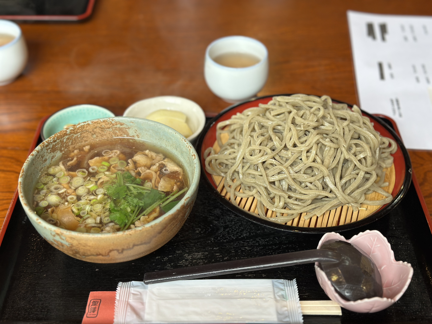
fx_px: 599
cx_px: 216
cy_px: 162
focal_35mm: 48
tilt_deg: -40.5
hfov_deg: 39.7
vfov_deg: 30.3
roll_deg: -0.7
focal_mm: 6.86
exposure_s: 1/50
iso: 64
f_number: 1.78
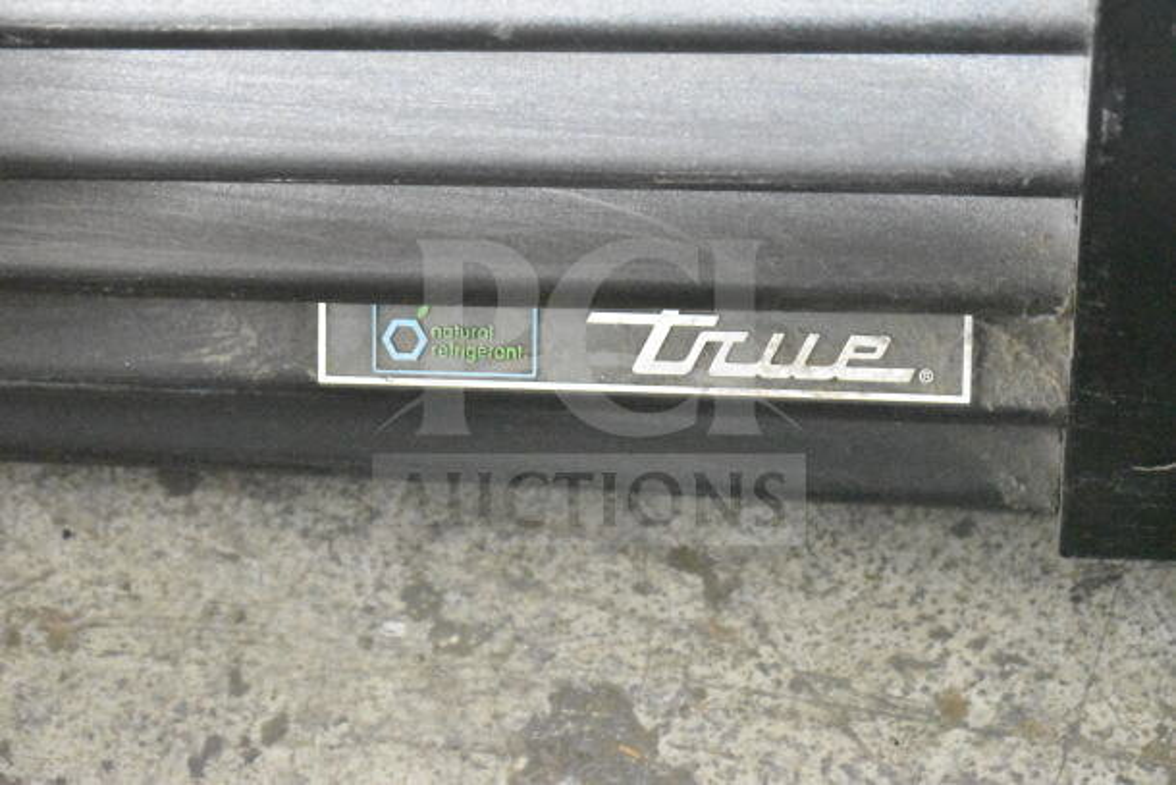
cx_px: 588
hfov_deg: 24.6
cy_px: 392
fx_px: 2695
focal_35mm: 82
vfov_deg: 16.6
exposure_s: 1/50
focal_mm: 55
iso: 25600
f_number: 5.6
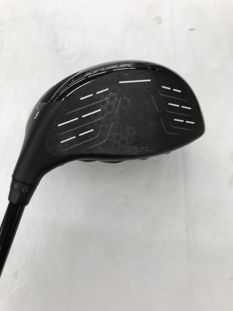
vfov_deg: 63.4
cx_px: 116
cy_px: 156
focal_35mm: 28
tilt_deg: -70.6
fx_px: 251
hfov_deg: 49.7
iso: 20
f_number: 1.8
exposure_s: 1/60
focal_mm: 3.99
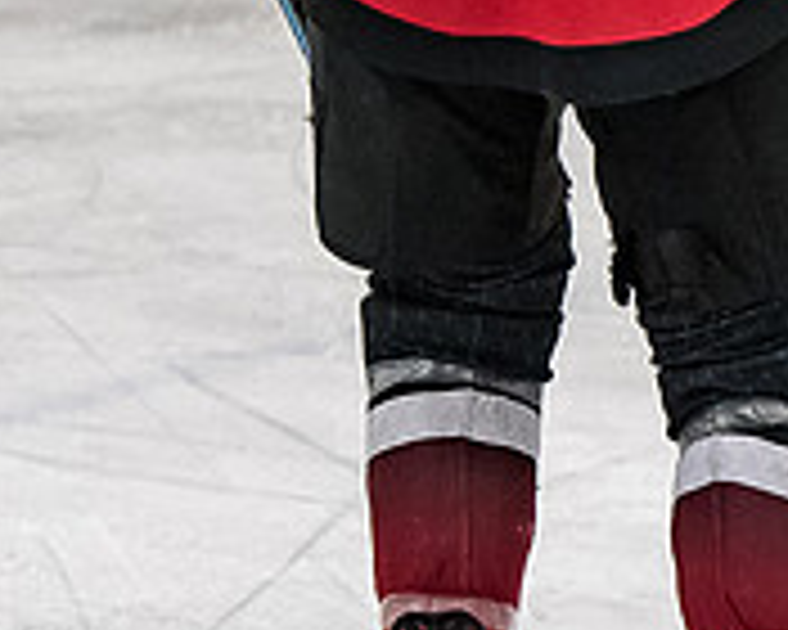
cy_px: -549
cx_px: 594
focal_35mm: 807
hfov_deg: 2.4
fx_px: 18821
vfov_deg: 1.9
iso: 1600
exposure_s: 1/800
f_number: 3.5
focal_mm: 120
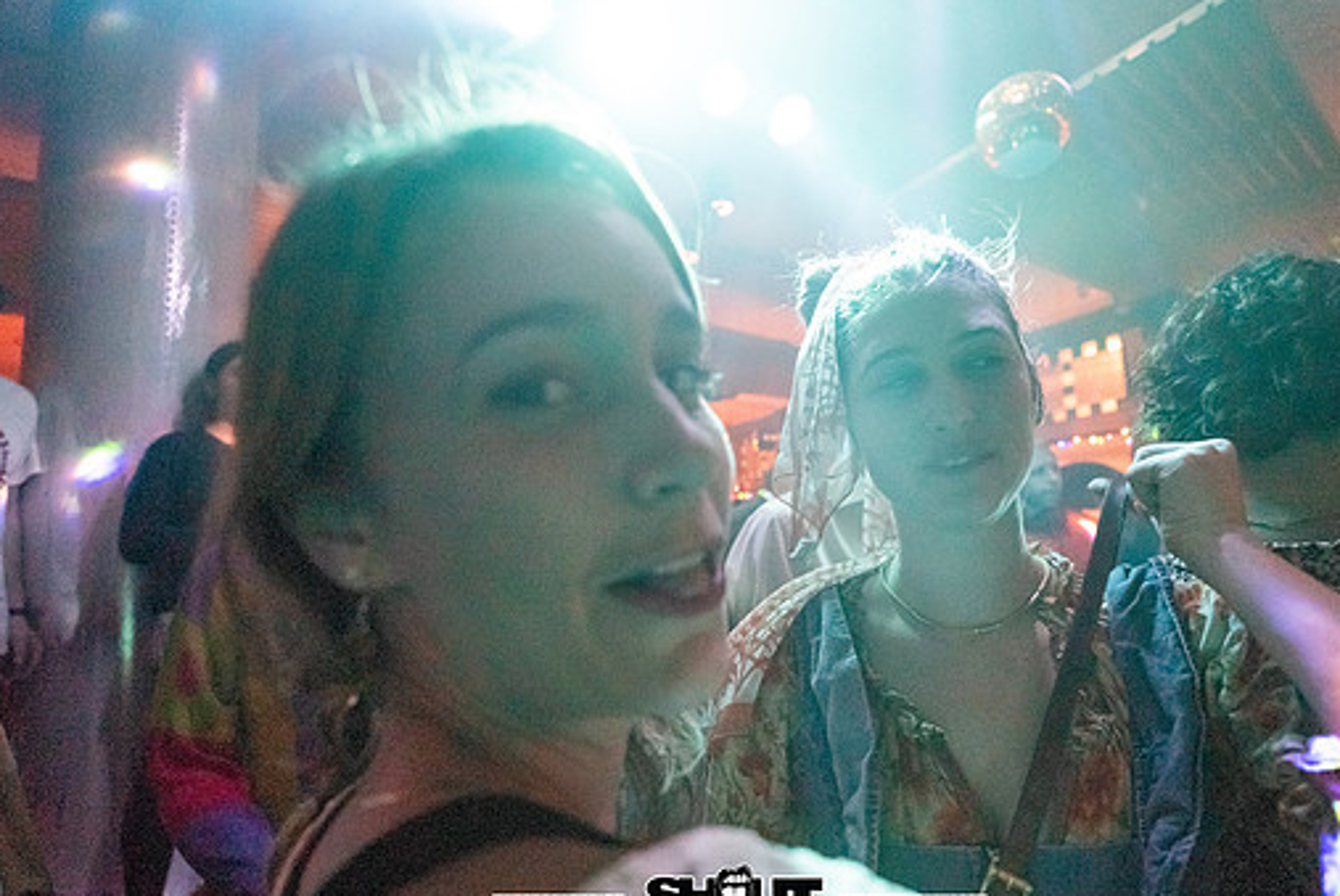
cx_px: 740
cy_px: 474
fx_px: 596
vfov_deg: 73.8
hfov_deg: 96.3
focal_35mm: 16
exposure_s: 1/200
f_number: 2.8
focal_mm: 14
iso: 3200
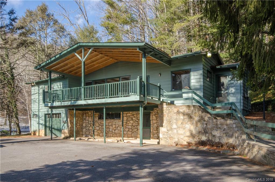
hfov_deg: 62.1
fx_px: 229
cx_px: 138
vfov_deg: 43.4
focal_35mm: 30
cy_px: 91
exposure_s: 1/200
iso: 400
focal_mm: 20
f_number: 10
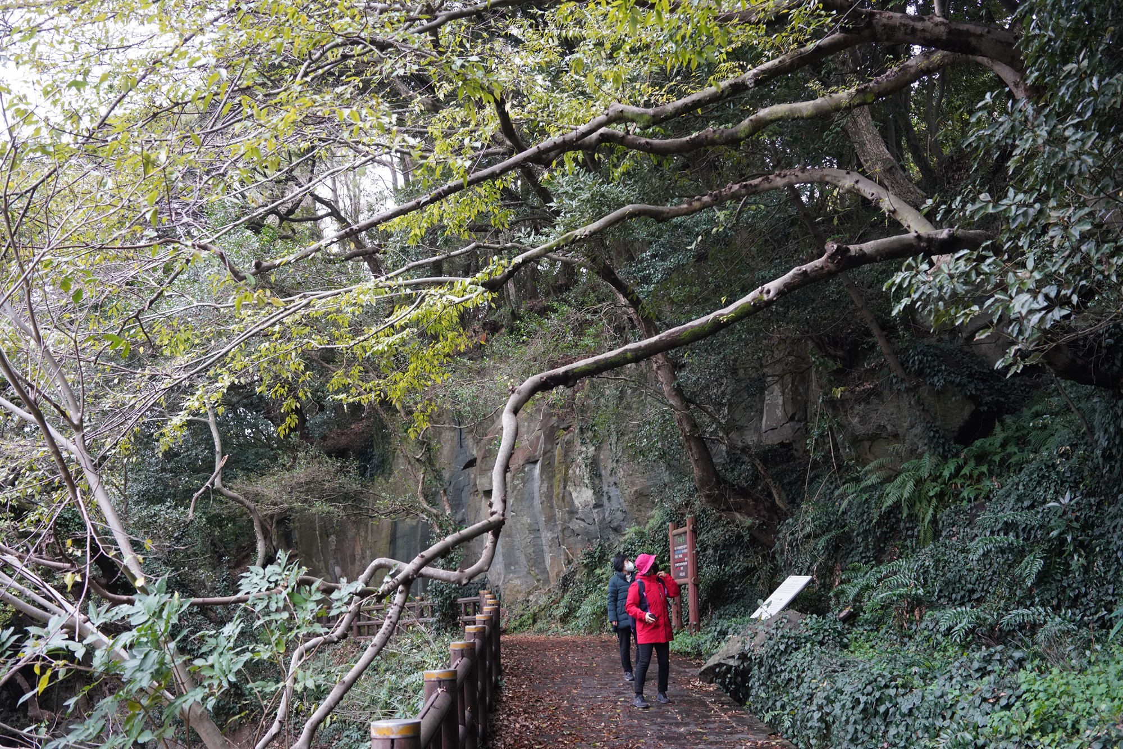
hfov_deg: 54.4
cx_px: 562
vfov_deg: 37.9
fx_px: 1092
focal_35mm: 35
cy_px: 374
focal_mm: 35
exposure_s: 1/100
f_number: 5
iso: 1600
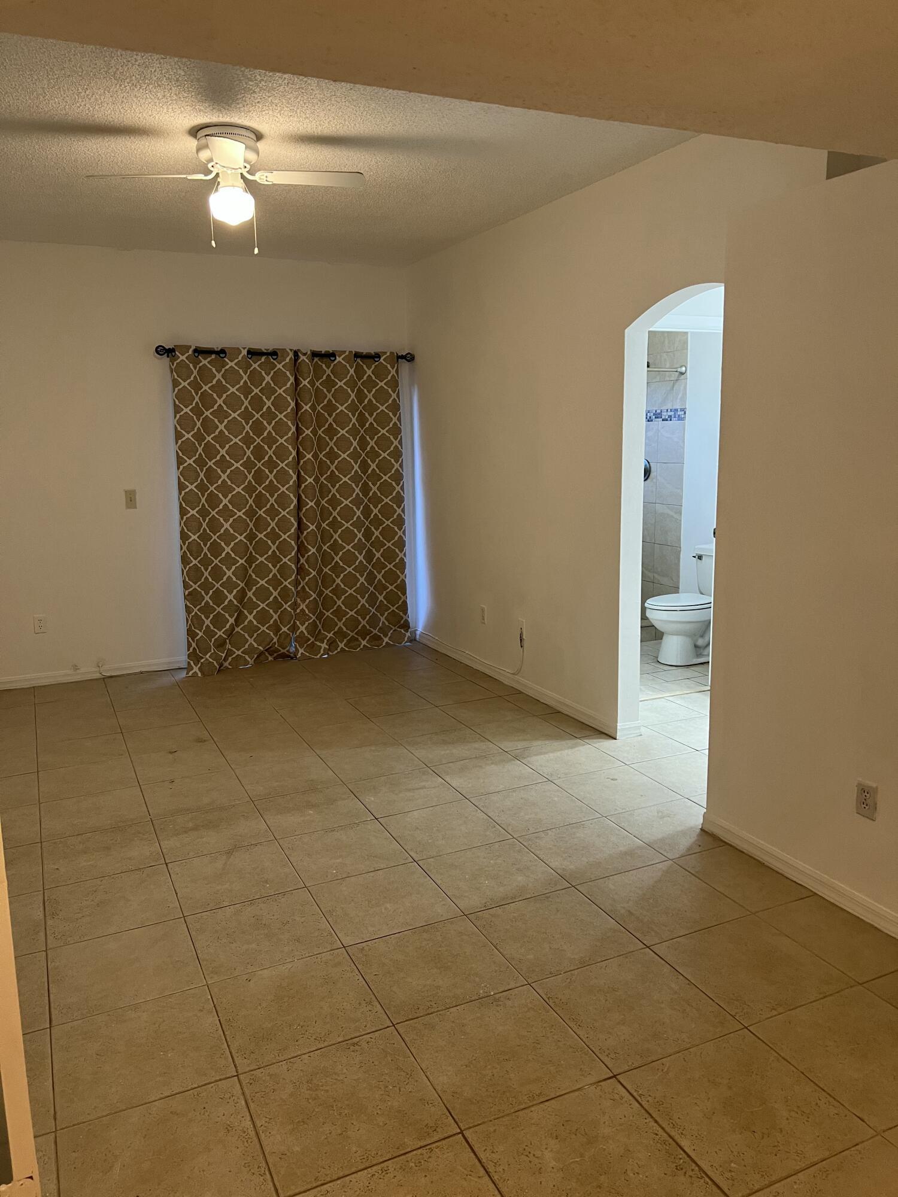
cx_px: 449
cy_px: 598
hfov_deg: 53.1
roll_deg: +1.9
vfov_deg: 67.3
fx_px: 899
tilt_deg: -7.9
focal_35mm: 26
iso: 160
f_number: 1.5
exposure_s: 1/60
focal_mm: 5.7
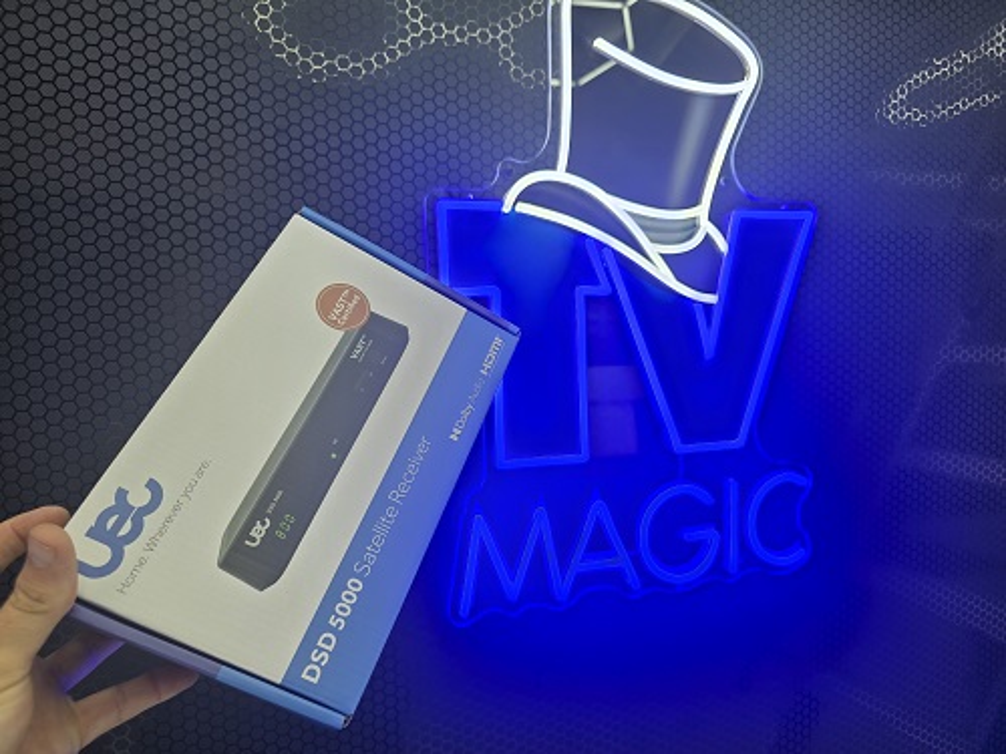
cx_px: 503
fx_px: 668
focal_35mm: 23
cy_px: 377
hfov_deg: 73.9
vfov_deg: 58.9
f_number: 1.7
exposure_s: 1/180
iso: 50
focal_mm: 6.3
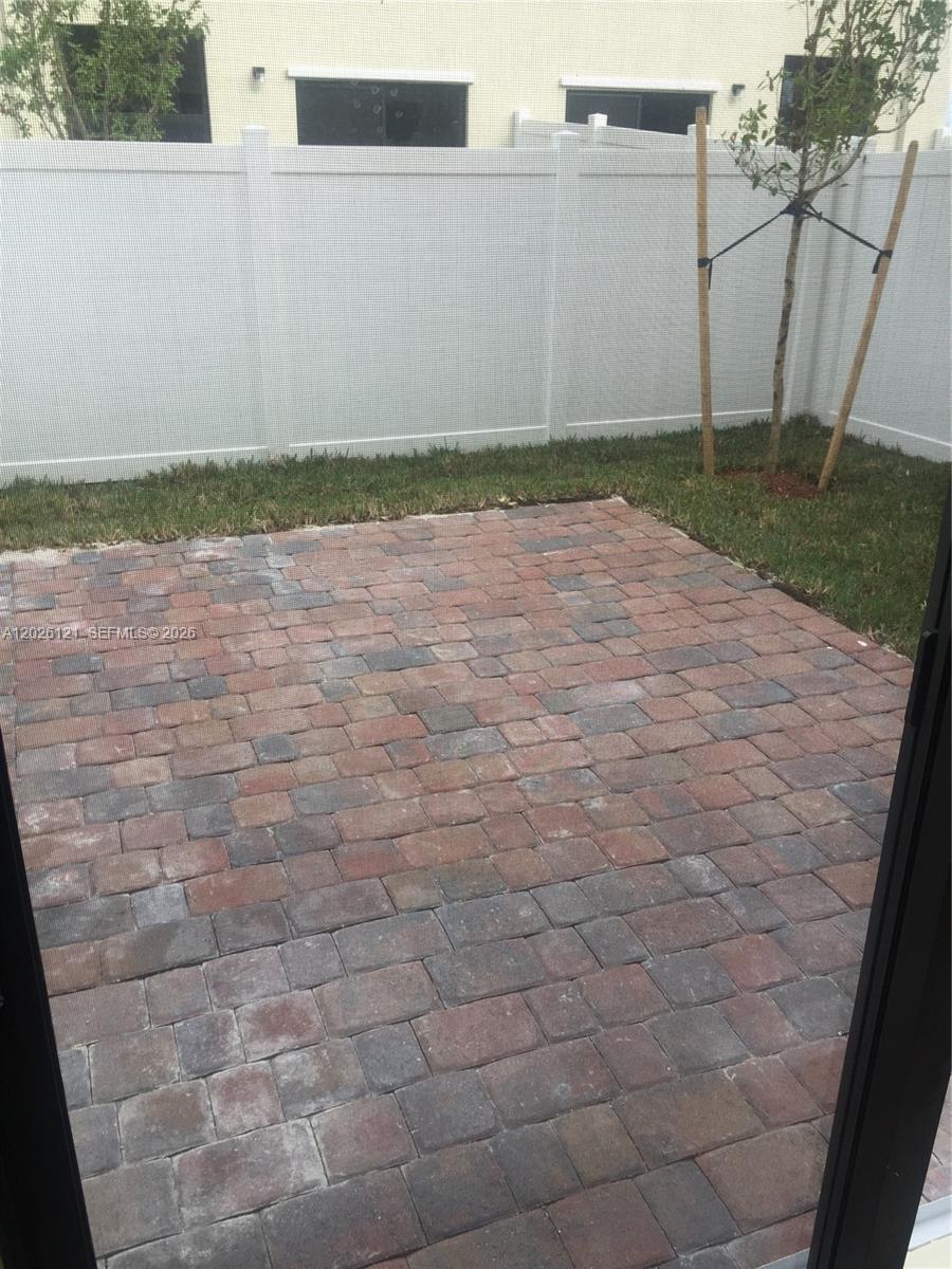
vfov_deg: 61.7
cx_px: 476
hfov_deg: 48.2
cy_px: 634
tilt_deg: -23.2
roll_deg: -0.7
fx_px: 1063
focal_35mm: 29
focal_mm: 4.15
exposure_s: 1/60
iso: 32
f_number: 2.2
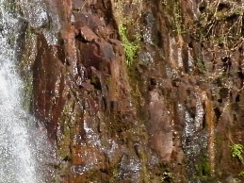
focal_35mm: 154
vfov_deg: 9.6
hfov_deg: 12.2
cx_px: -134
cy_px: 137
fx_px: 1085
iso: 80
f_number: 3.3
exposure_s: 1/640
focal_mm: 7.1
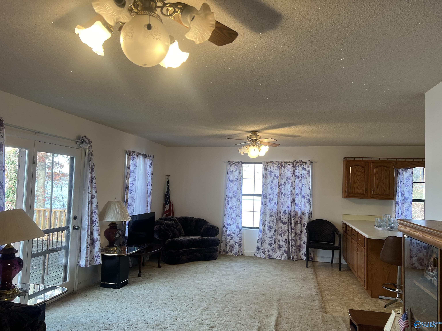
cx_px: 221
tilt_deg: +2.6
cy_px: 166
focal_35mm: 26
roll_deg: -1.7
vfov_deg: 53.1
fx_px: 332
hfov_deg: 67.3
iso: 80
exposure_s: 1/120
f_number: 1.5
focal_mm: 5.7
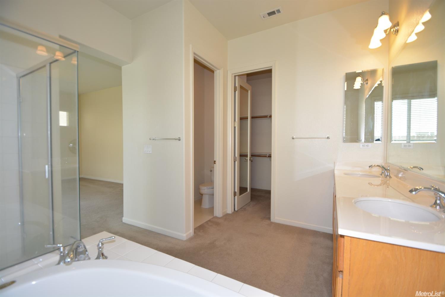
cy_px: 148
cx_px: 222
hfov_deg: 100.4
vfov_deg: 77.3
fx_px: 185
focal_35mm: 15
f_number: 4.5
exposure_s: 1/80
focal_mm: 10
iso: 200
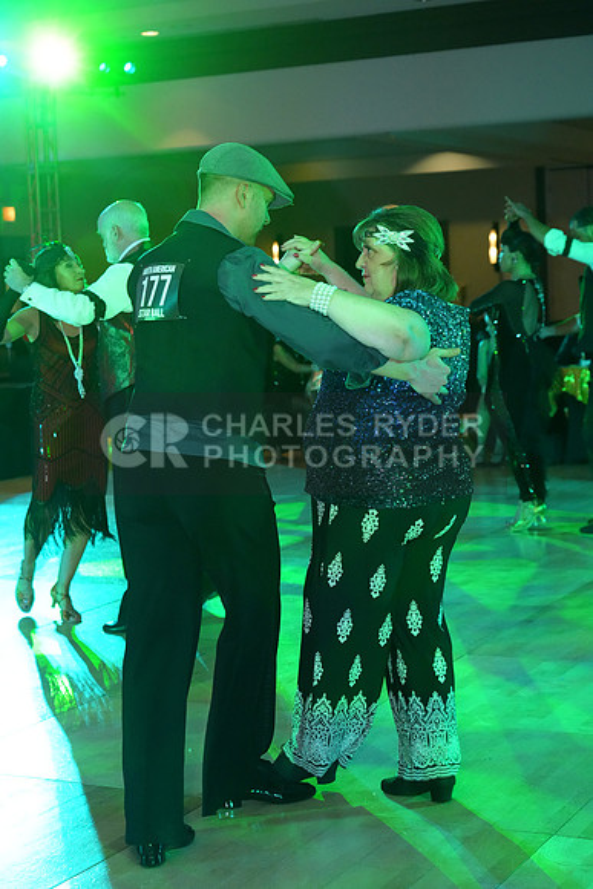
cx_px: 296
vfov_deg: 30.5
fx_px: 1630
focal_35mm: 66
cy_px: 444
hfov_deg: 20.6
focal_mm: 66
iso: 6400
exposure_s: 1/250
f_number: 5
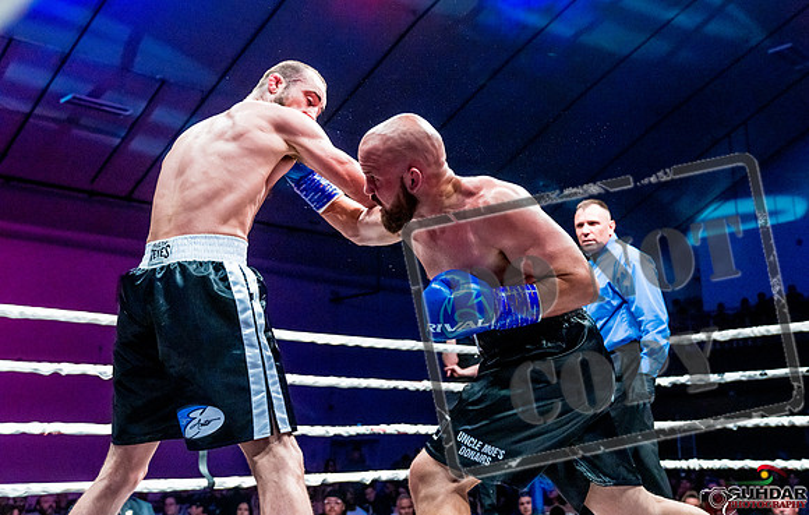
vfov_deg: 30.0
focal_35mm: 43
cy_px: 220
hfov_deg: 45.7
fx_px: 958
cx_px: 442
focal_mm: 39
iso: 4000
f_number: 4
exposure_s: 1/1000
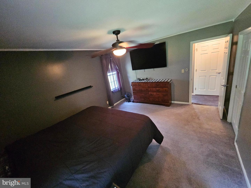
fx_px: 94
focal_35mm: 13
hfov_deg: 106.2
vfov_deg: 89.9
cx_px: 126
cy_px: 94
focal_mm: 2.2
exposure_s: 1/24
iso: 800
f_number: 2.2
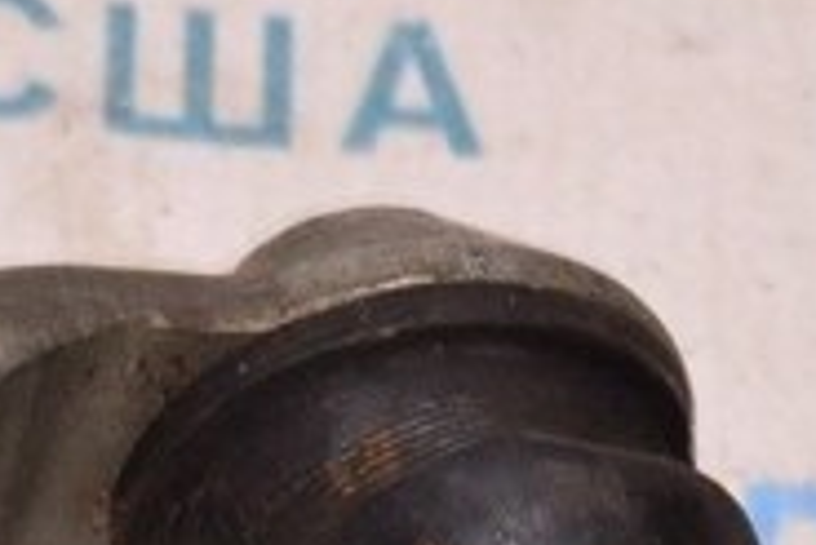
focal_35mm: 259
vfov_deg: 5.3
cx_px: -84
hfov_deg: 7.9
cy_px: 693
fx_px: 5870
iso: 1600
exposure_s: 1/200
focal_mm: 31
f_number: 8
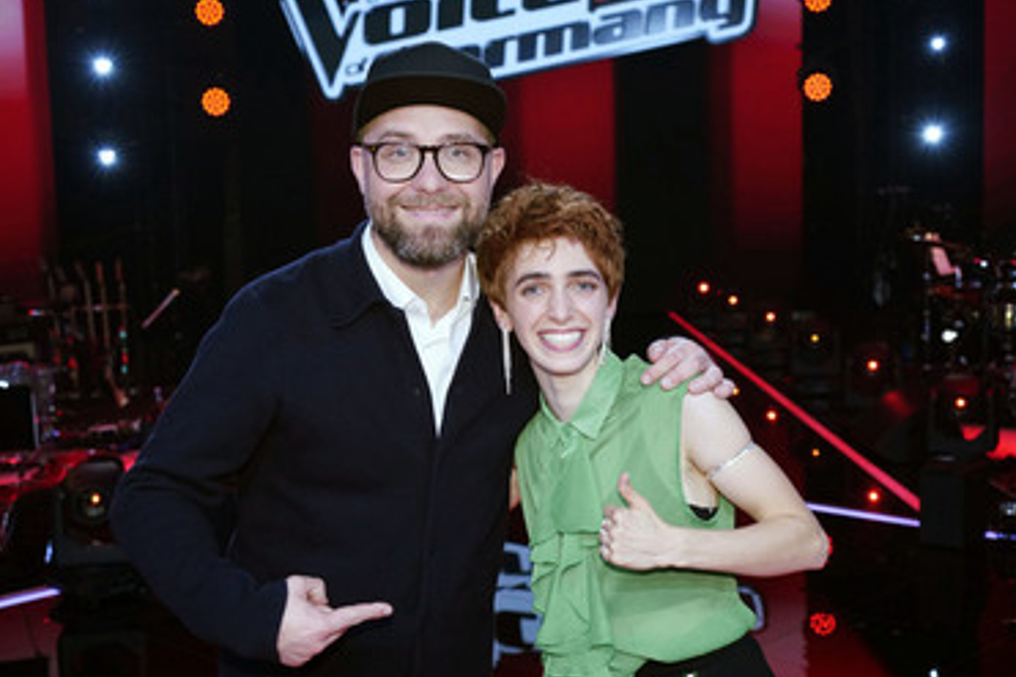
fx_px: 1439
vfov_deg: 26.5
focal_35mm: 51
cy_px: 348
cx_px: 508
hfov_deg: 38.9
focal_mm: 42
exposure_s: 1/125
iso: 1600
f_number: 4.5
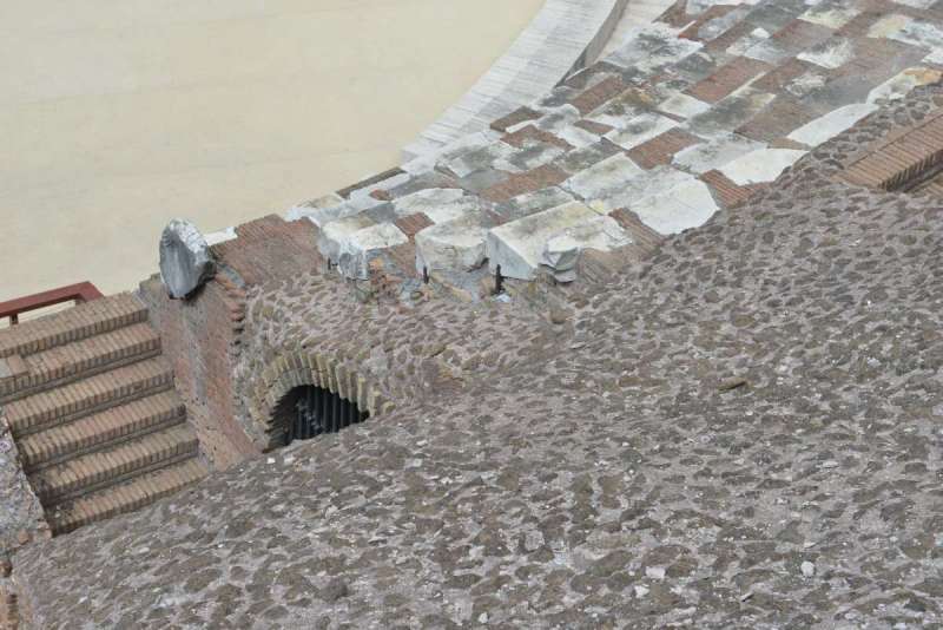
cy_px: 315
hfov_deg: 28.8
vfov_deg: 19.5
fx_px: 1834
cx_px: 472
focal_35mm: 70
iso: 320
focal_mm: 70
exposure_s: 1/125
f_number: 10
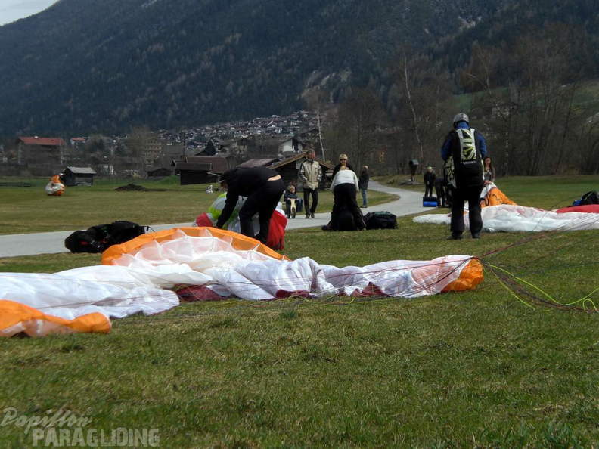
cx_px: 300
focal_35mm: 100
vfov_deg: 14.8
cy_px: 224
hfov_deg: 19.6
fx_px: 1730
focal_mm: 16.51
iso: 50
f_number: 5.4
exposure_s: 1/400
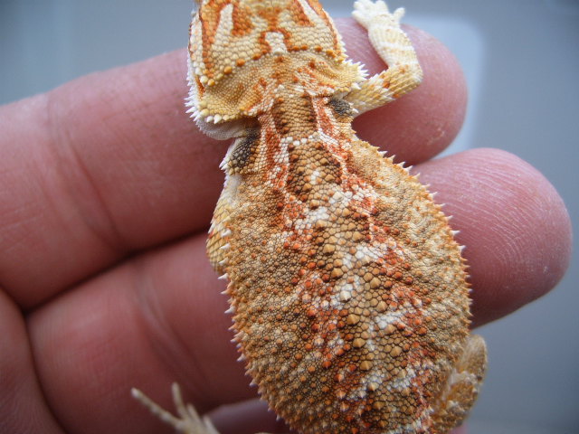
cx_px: 290
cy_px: 217
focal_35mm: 37
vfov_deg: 38.7
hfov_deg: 50.1
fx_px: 619
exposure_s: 1/125
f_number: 2.9
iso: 63
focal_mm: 6.2
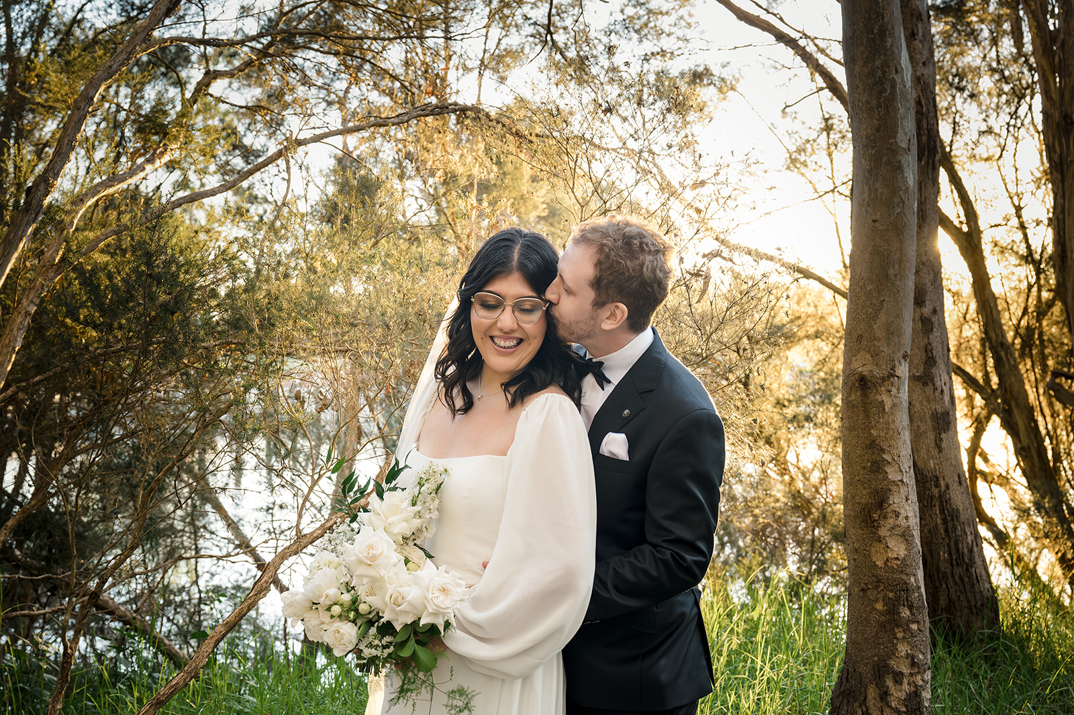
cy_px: 358
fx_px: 1312
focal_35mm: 44
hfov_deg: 44.5
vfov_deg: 30.5
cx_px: 537
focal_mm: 44
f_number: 5.6
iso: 1000
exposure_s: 1/200
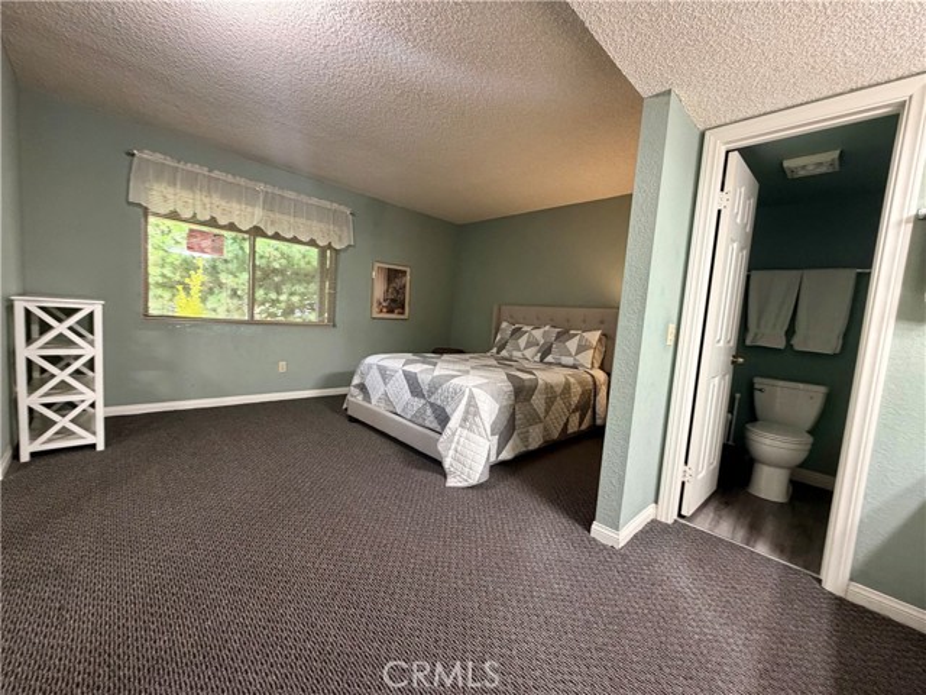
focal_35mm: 14
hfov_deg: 102.1
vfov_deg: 85.7
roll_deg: -4.3
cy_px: 348
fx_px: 375
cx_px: 463
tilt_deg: -4.7
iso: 250
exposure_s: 1/60
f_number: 2.2
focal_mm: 2.22
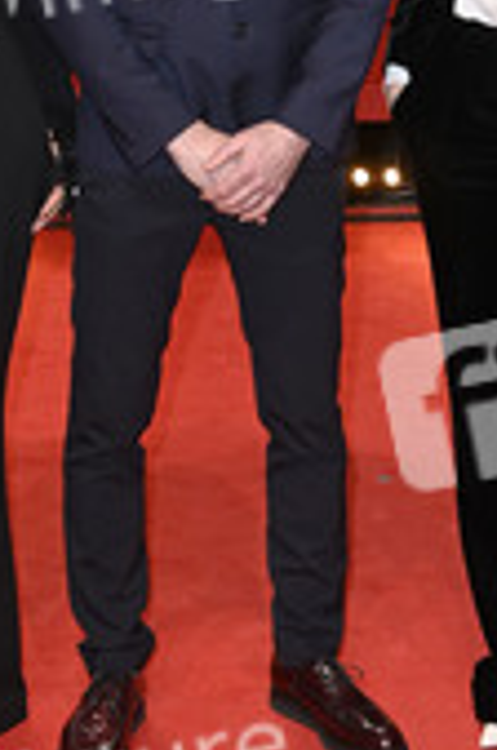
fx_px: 1871
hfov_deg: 15.1
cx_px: 204
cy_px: 164
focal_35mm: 90
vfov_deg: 22.4
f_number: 5.6
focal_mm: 38
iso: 800
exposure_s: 1/160
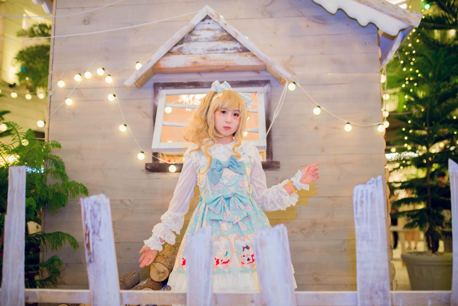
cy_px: 153
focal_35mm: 35
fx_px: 445
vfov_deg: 37.9
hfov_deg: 54.4
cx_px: 229
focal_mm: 35
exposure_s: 1/60
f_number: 2
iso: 1250
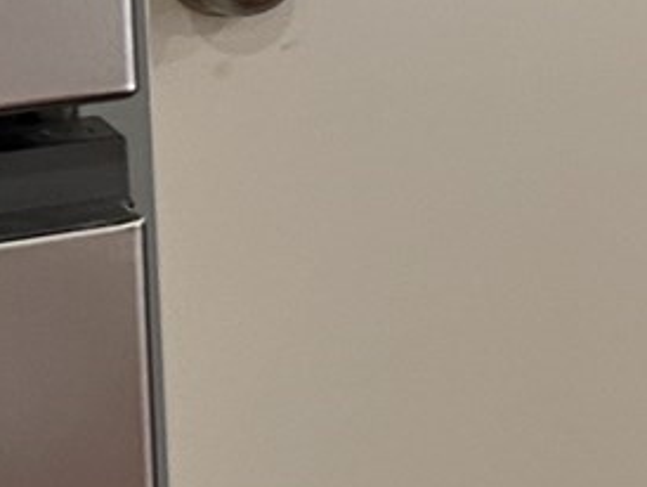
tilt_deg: -4.4
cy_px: -473
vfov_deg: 7.4
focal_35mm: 194
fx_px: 3629
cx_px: 2392
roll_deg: +0.9
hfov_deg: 7.7
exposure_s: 1/120
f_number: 1.5
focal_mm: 5.7
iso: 100
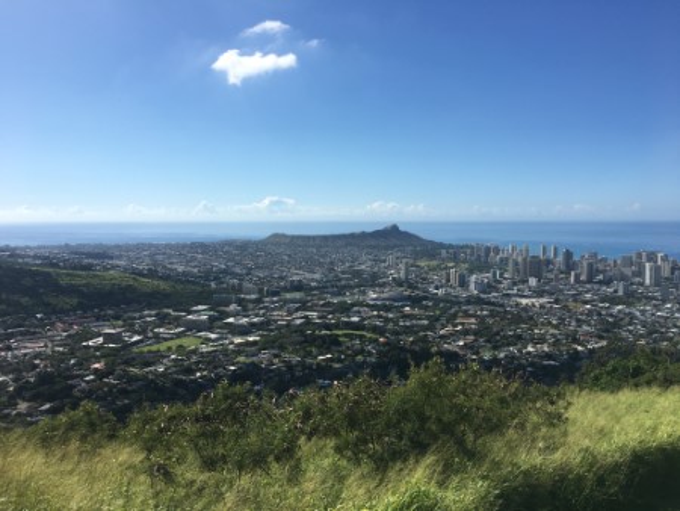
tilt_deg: -4.8
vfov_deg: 48.3
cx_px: 340
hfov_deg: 61.6
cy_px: 256
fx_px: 570
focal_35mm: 29
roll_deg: -0.8
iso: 25
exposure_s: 1/2481
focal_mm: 4.15
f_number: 2.2
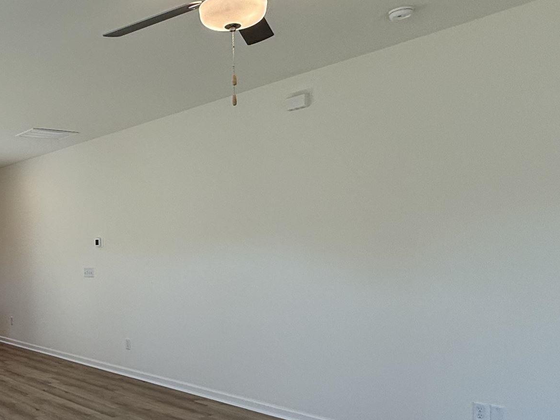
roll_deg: +2.7
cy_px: 261
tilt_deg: -0.3
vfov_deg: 38.4
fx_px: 599
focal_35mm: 37
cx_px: 75
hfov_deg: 46.2
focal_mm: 2.22
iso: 64
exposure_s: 1/120
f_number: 2.2
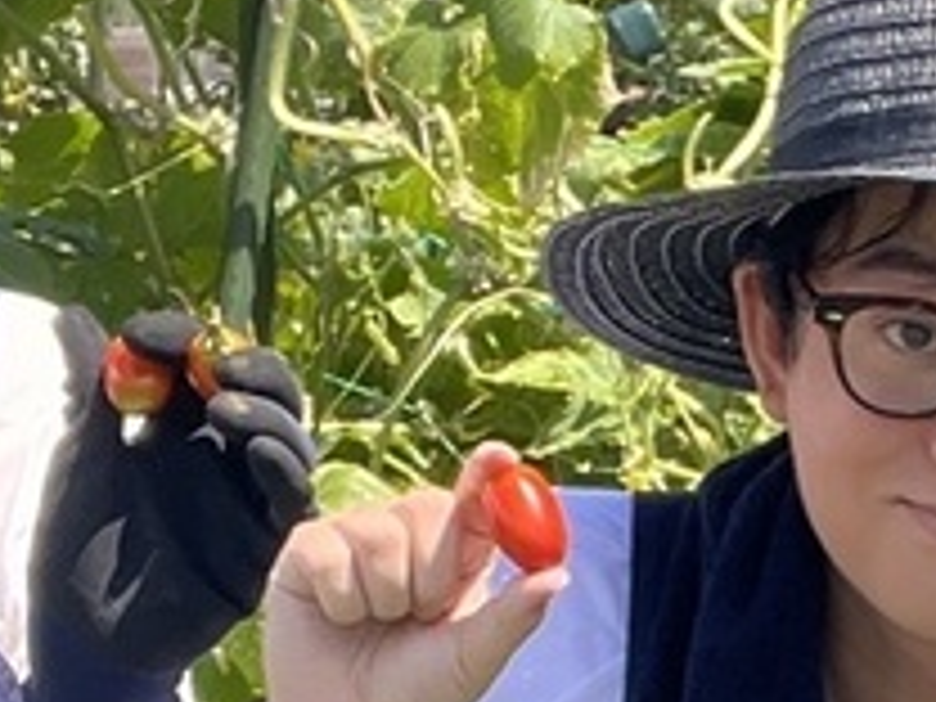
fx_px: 3596
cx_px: 1174
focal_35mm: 133
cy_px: 1166
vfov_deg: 10.6
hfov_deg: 14.3
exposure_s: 1/416
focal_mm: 2.71
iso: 32
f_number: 2.2
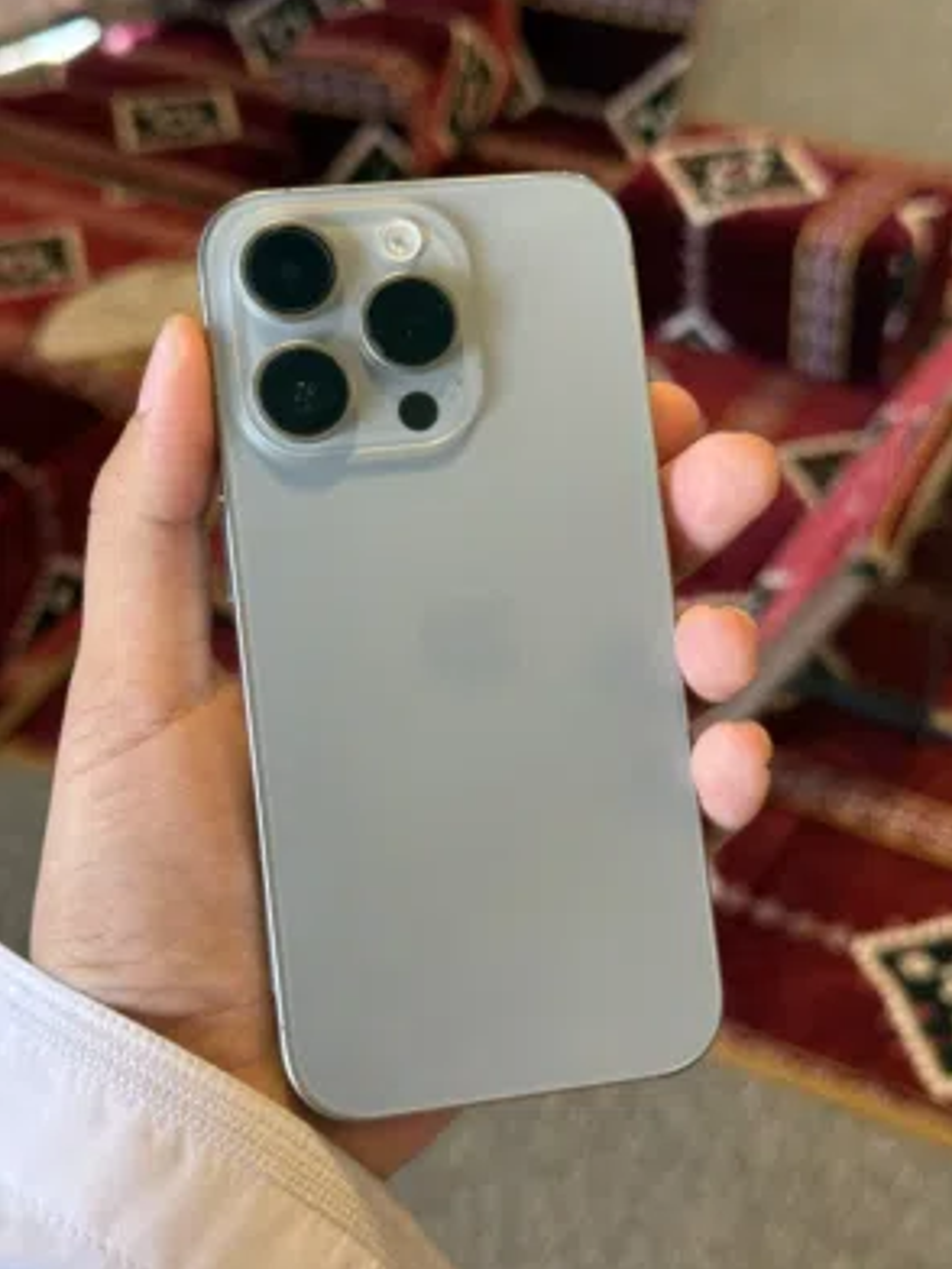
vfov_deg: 38.9
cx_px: 482
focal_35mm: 49
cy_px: 628
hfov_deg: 29.7
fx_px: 1797
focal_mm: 6.76
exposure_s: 1/60
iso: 160
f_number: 1.78
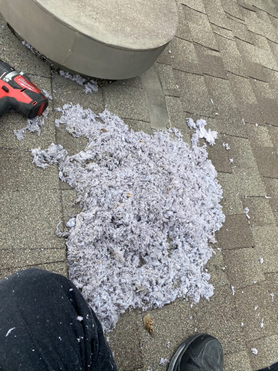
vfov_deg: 67.3
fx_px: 278
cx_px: 139
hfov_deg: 53.1
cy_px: 186
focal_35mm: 26
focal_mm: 4.25
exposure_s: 1/694
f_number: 1.8
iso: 32
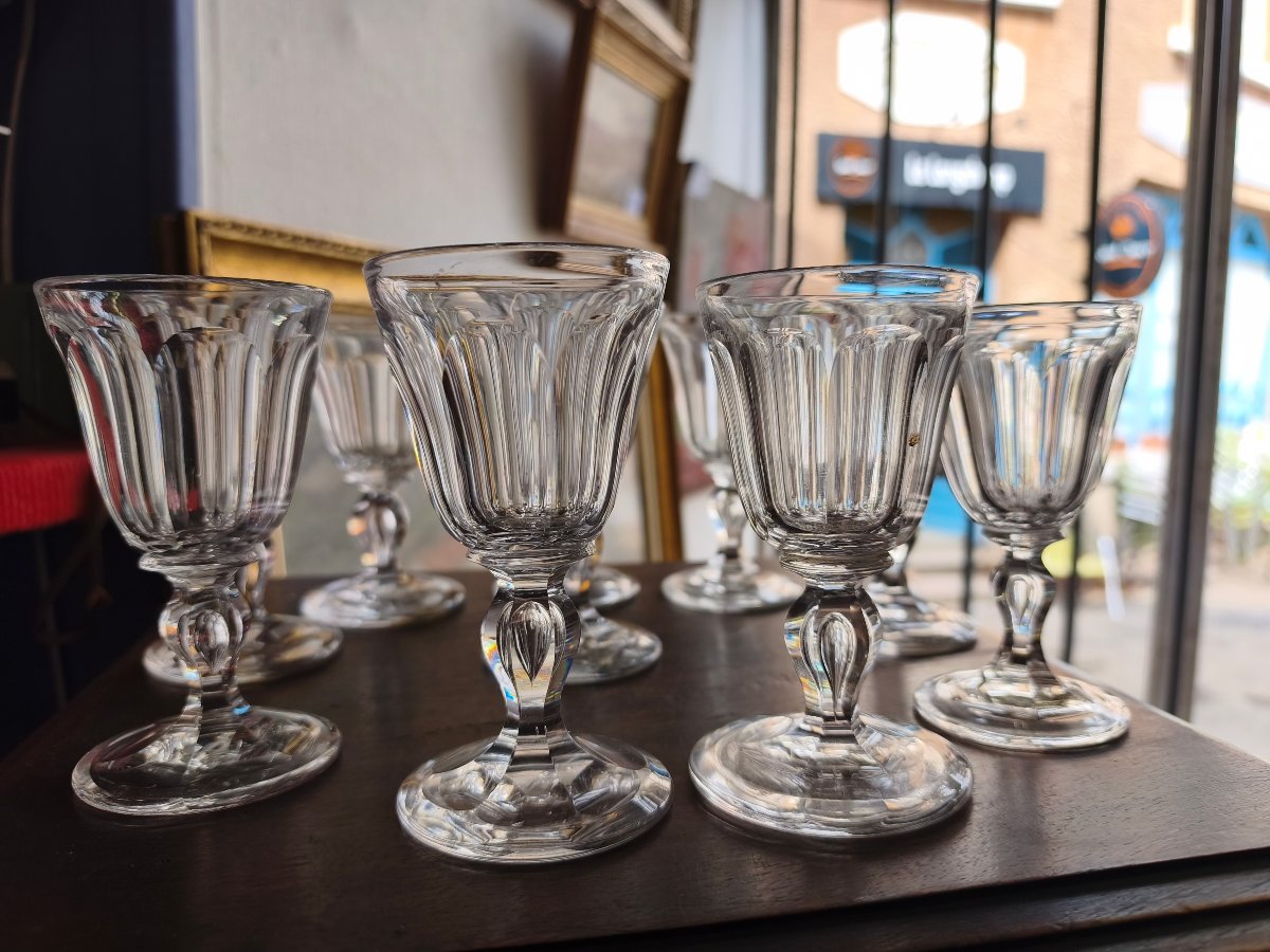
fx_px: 844
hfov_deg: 73.9
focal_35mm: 23
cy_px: 476
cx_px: 635
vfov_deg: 58.9
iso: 50
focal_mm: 6.06
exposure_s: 1/137
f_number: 1.7
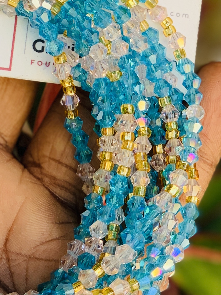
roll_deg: -2.7
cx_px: -12
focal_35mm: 159
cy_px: 125
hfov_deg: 9.3
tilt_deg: -41.7
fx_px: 1354
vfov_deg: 12.4
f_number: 2.4
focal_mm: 6
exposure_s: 1/122
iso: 32
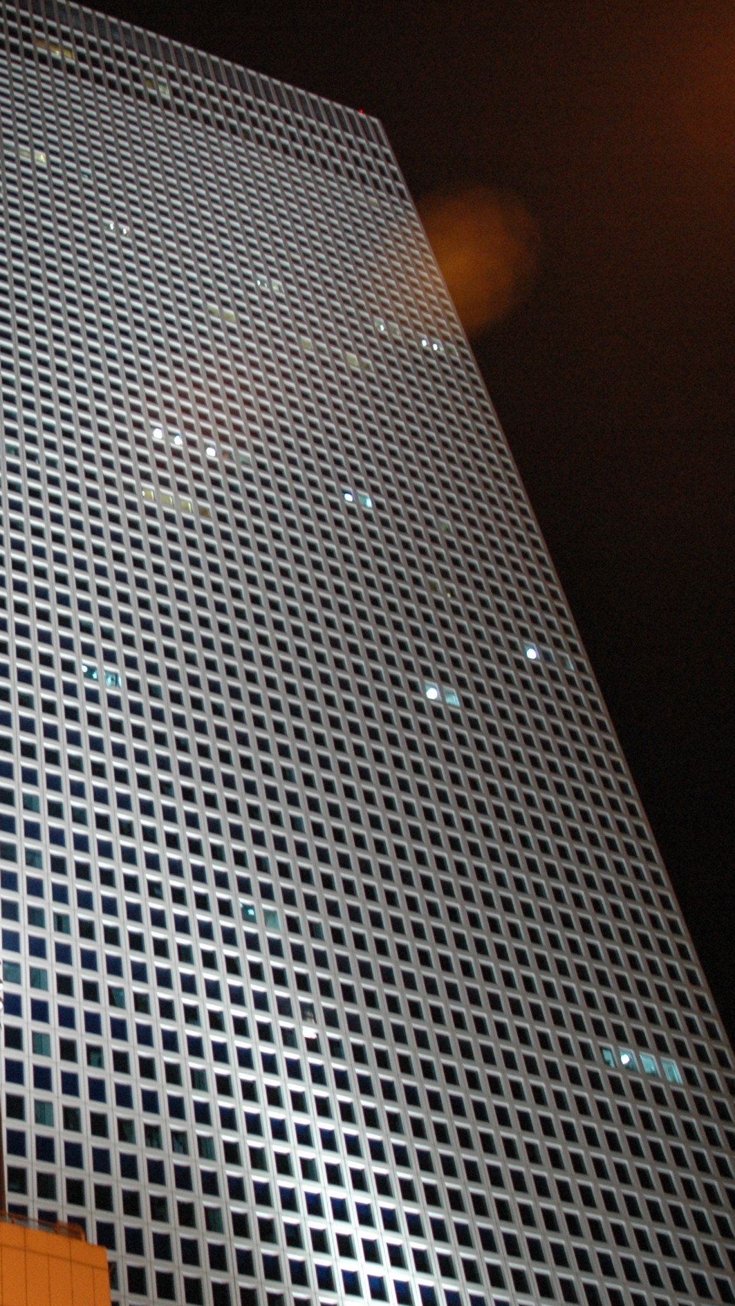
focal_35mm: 45
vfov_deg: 45.5
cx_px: -241
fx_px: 1559
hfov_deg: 23.3
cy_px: 660
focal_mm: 18
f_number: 3.5
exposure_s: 1/13
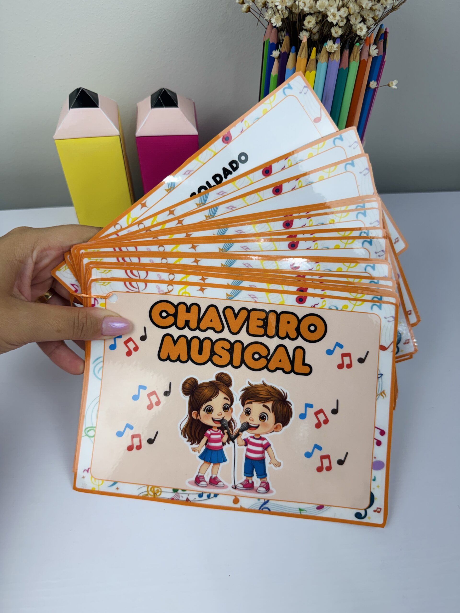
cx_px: 230
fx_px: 425
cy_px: 306
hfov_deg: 56.8
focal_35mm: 24
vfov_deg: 71.6
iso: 80
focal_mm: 6.76
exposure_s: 1/532
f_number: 1.78
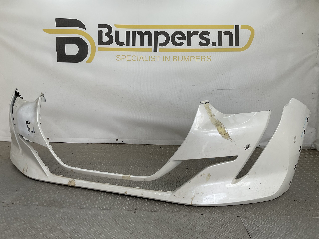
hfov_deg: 61.7
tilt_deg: -7.2
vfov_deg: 48.2
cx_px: 160
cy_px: 120
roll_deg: -3.0
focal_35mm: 29
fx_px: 267
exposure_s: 1/355
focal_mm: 3
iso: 16
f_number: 1.8
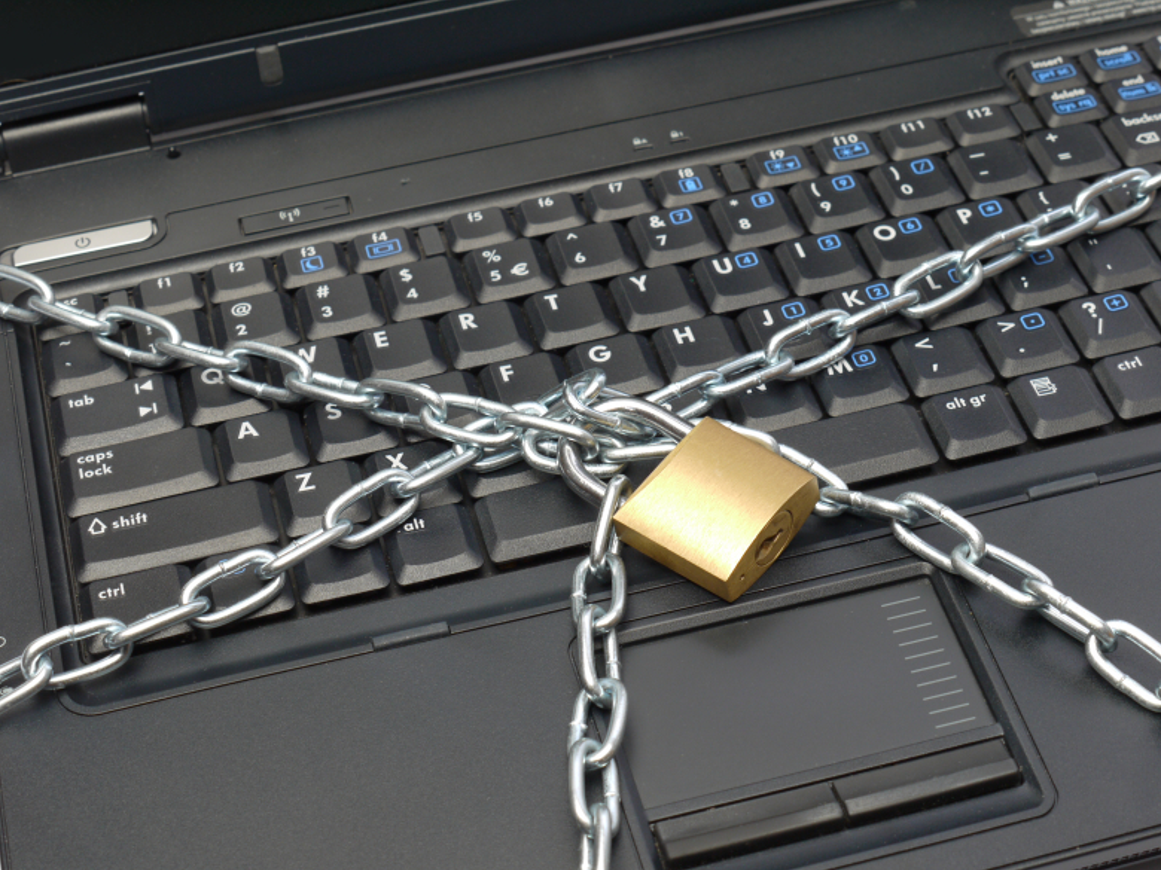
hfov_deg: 23.8
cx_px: 586
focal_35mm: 82
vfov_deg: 18.0
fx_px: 2750
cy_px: 445
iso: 160
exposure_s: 1/160
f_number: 10
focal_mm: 40
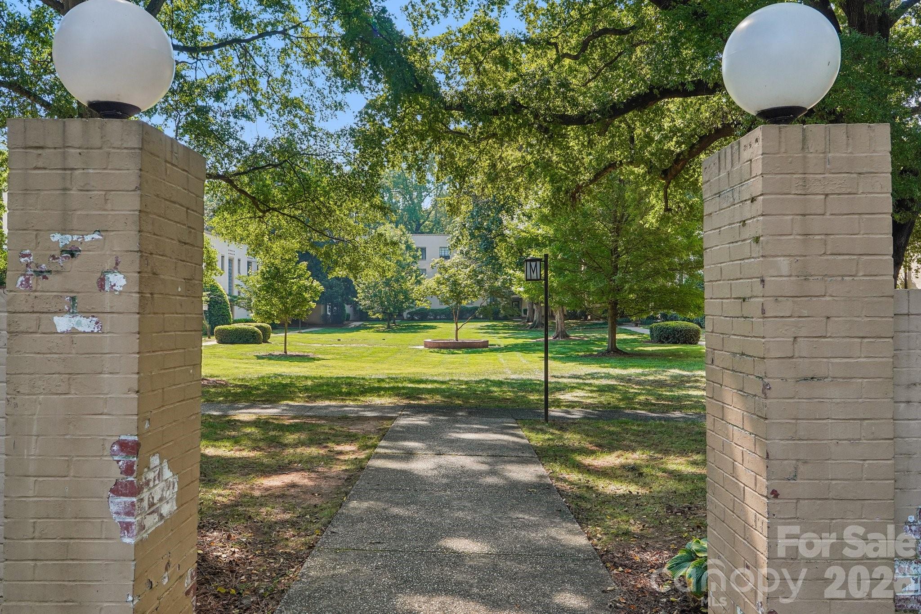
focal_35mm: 30
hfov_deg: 61.9
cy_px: 307
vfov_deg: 43.6
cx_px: 460
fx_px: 767
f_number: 8
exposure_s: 1/30
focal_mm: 20
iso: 160
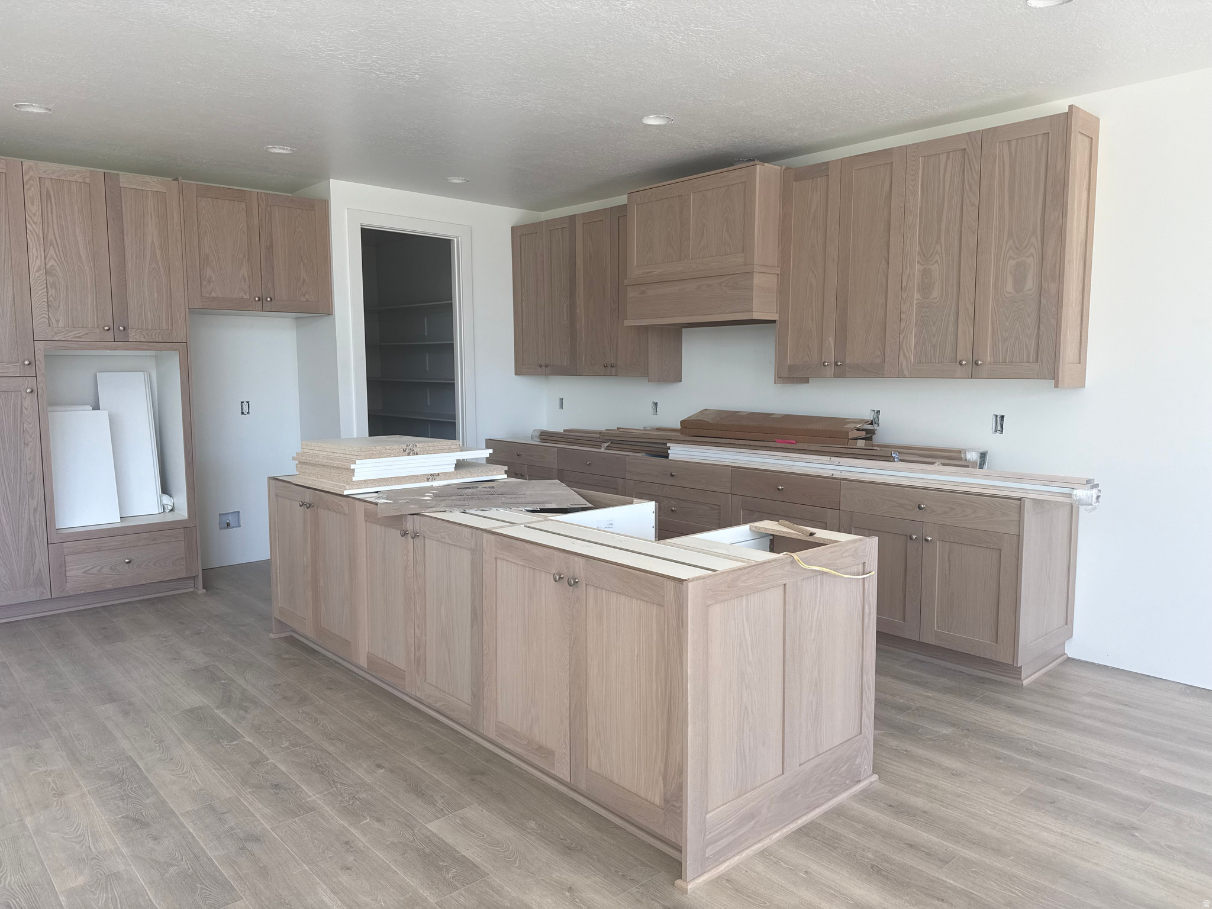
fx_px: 840
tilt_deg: -6.0
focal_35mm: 24
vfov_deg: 56.8
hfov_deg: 71.6
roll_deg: +0.5
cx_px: 606
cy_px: 454
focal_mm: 6.76
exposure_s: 1/166
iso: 64
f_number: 1.78
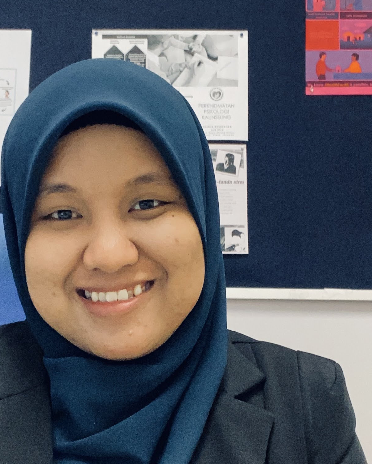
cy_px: 316
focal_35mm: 60
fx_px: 826
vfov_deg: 31.2
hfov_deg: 25.3
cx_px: 143
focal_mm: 2.71
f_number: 2.2
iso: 640
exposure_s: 1/25
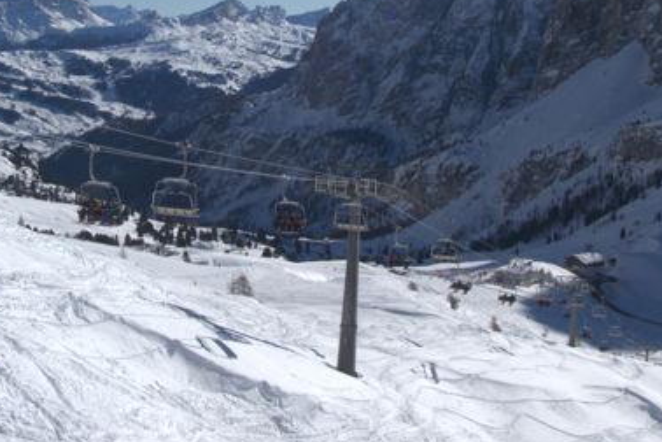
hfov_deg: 32.8
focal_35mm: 61
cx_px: 284
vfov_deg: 22.0
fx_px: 1122
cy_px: 96
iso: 200
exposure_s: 1/500
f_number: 11
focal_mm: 24
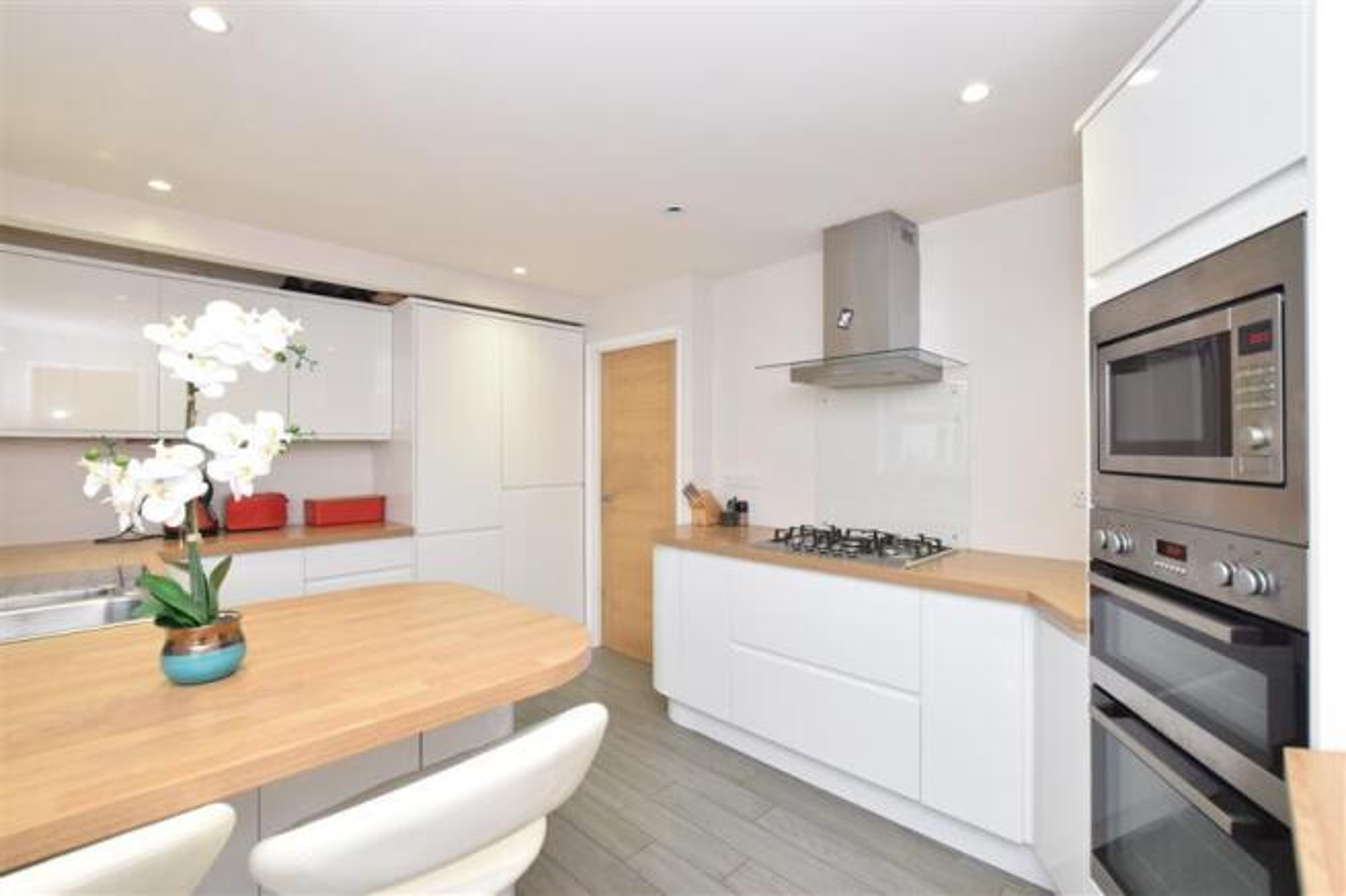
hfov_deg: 100.4
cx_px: 673
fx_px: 561
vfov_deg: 77.3
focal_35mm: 15
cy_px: 448
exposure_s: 1/25
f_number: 9
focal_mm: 10
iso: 800
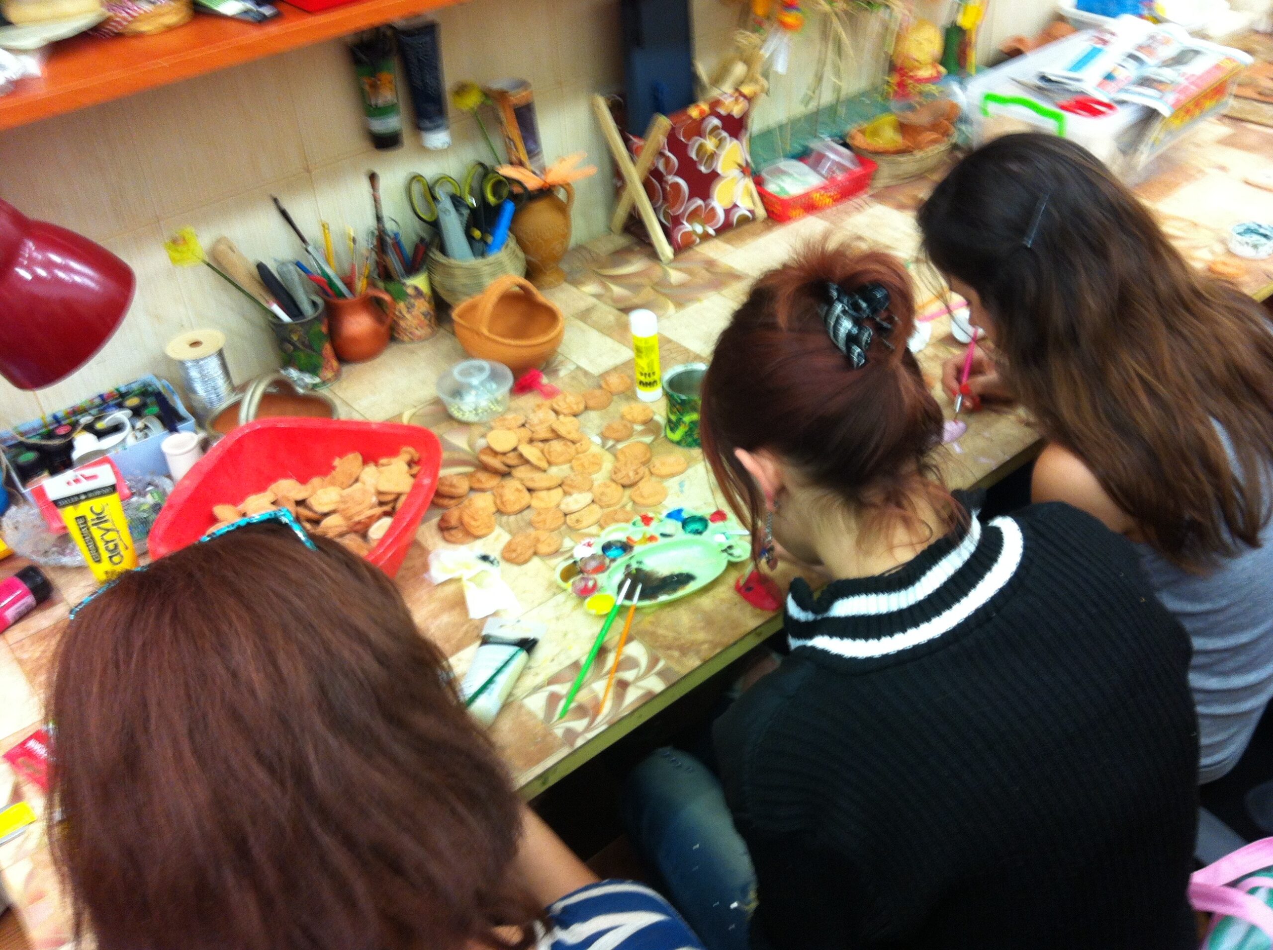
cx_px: 636
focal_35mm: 35
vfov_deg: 40.6
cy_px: 475
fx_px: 1285
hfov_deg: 52.7
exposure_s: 1/15
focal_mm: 3.85
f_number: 2.8
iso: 125
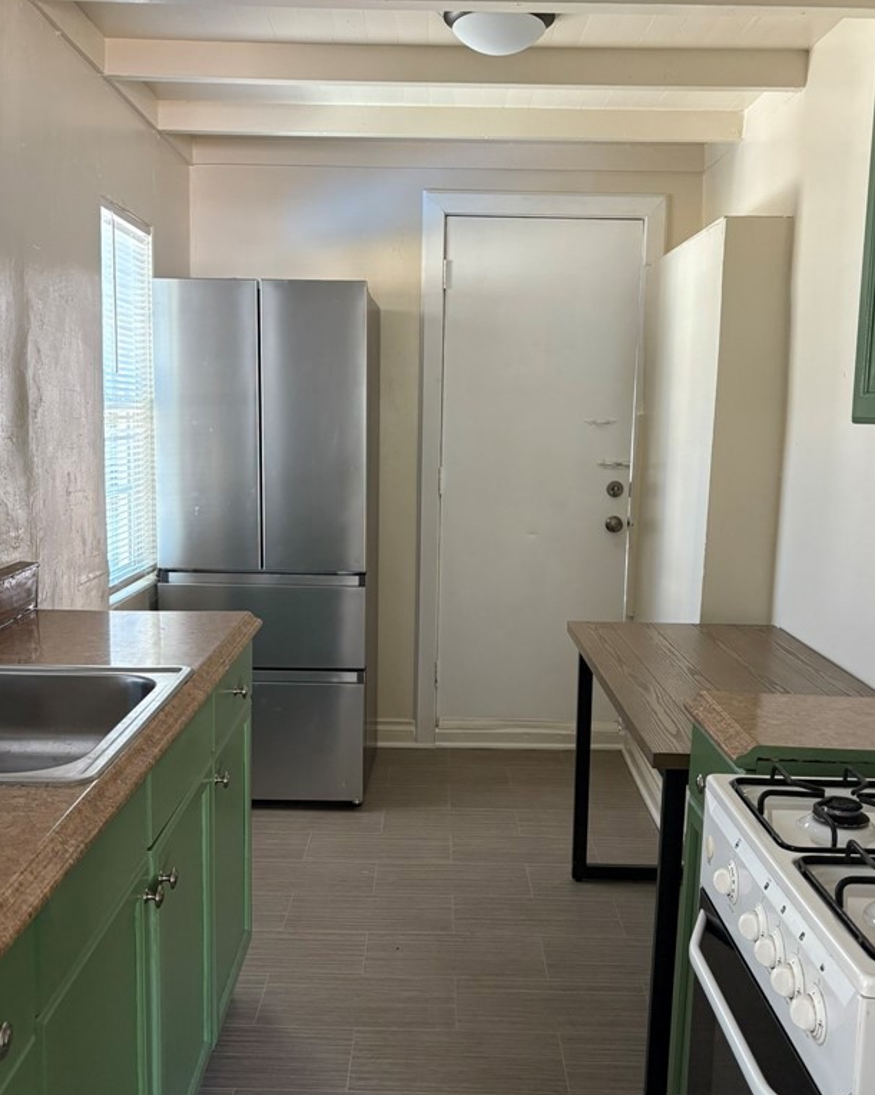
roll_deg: -1.3
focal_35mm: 34
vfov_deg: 52.8
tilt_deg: -7.9
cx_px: 427
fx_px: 1101
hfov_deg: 43.3
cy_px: 560
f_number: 1.6
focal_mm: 5.96
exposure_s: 1/60
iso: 200
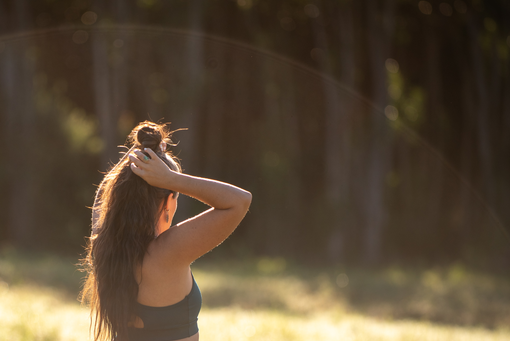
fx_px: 4875
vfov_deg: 4.0
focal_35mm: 344
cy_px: 241
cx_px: 137
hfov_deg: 6.0
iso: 100
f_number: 2.8
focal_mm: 200
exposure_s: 1/2000
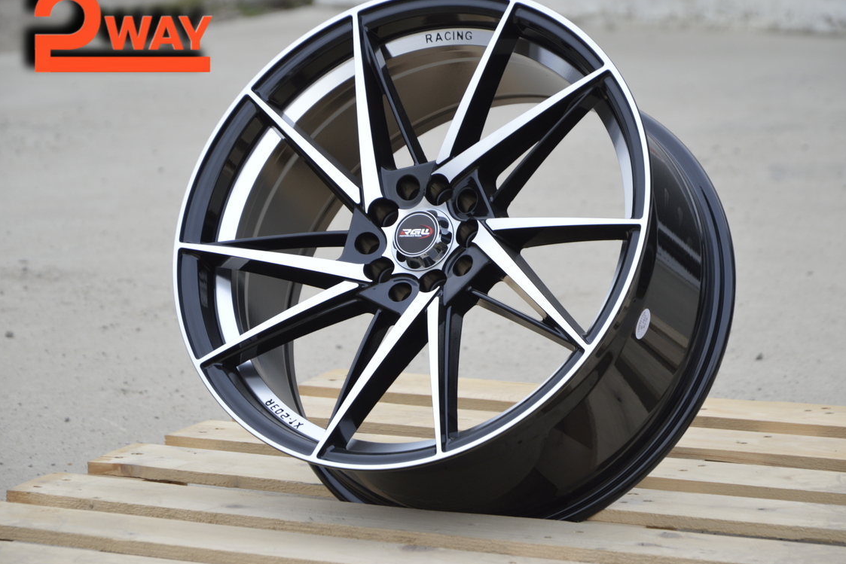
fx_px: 3961
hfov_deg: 12.2
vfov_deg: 8.1
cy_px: 267
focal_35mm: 169
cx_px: 439
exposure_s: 1/125
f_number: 5.6
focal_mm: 105
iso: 160
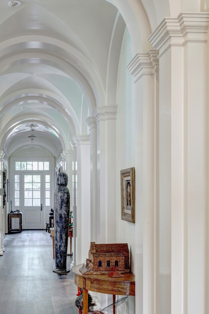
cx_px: 33
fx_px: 348
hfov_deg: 32.3
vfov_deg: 48.4
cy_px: 134
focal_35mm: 40
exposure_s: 2
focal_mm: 21.5
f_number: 8
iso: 64
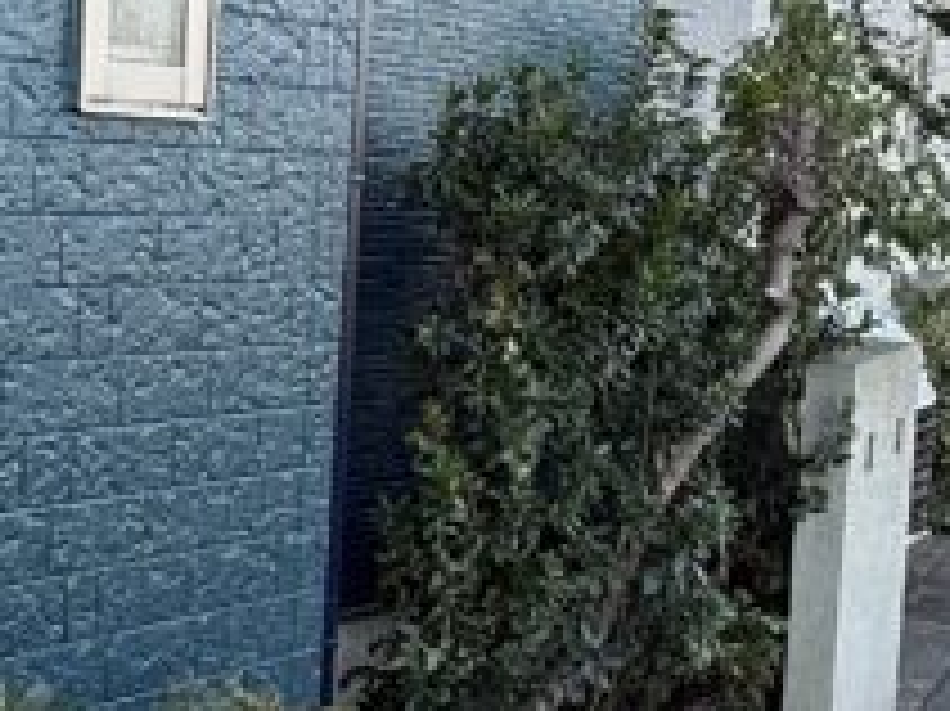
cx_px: 279
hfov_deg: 28.3
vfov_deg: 21.6
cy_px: 284
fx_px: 1865
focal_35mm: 68
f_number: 2.2
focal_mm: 2.22
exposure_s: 1/218
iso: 64
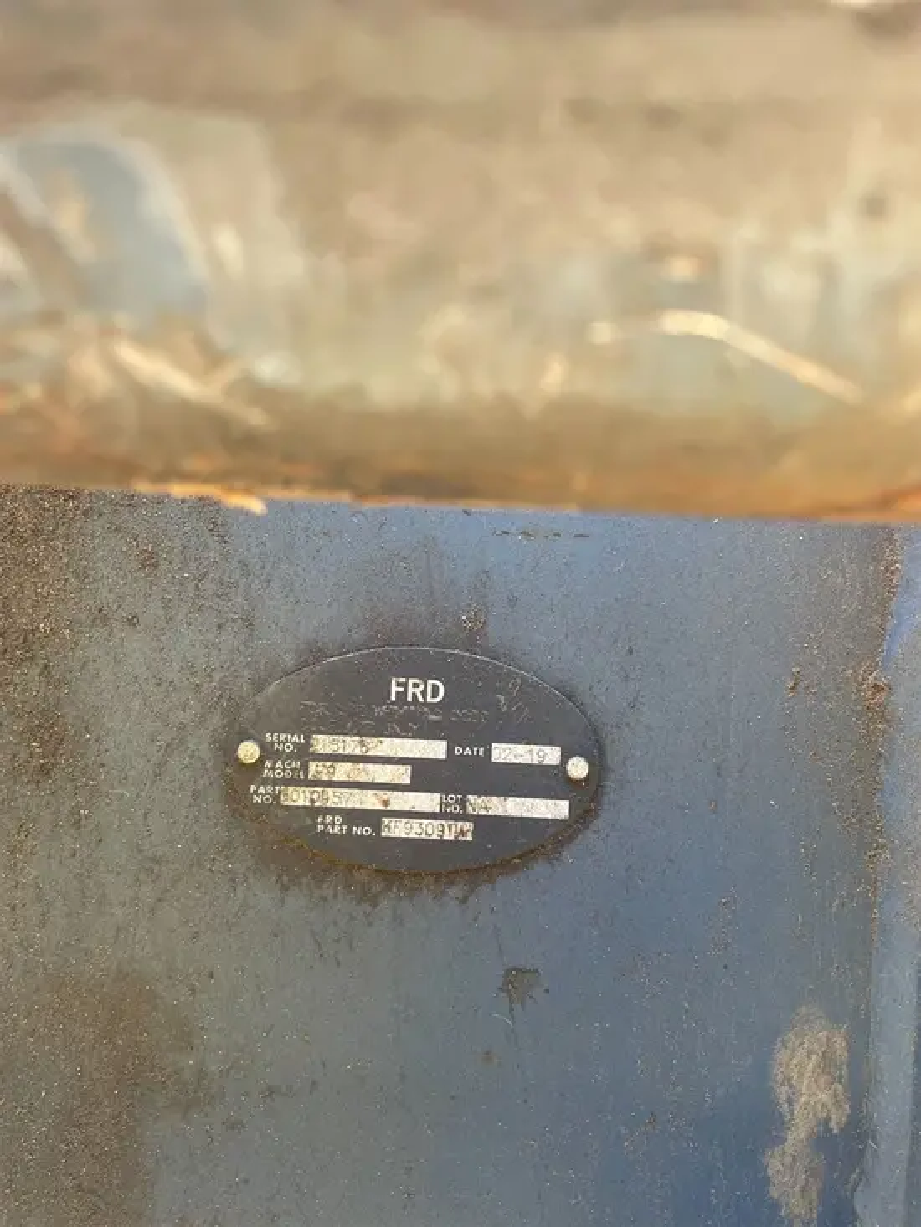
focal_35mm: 26
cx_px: 460
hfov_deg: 53.1
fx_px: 922
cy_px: 614
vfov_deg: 67.3
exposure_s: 1/121
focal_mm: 4.2
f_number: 1.6
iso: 100
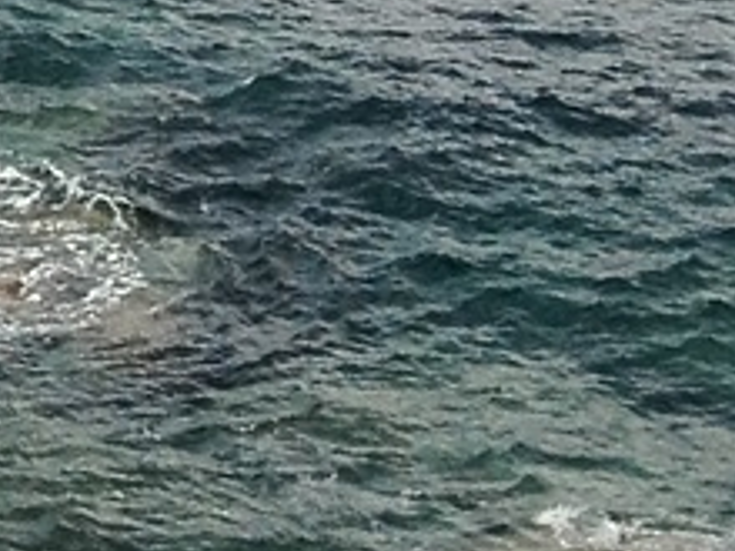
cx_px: -1376
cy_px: -828
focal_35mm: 255
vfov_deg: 5.6
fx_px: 5414
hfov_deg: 7.0
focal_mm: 4.28
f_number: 2.4
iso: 64
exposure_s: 1/1381
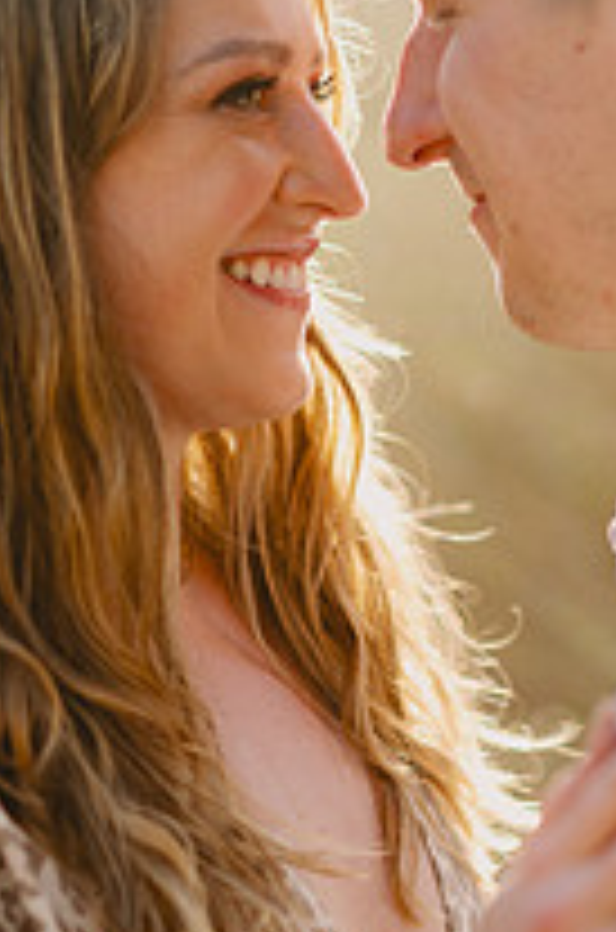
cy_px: 788
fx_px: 4772
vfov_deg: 11.1
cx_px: 321
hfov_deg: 7.4
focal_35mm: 185
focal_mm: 85
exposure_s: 1/1250
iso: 100
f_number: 2
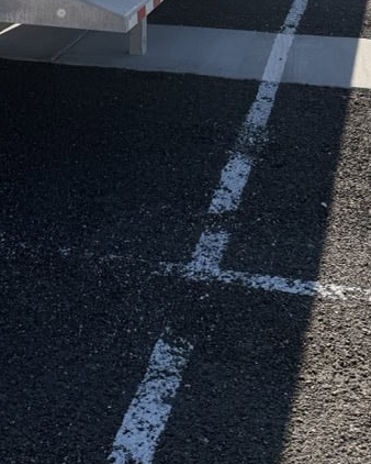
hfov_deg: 21.5
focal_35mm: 71
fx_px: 974
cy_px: -76
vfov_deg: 24.5
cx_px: 113
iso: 80
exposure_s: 1/8130
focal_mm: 6.8
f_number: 1.8
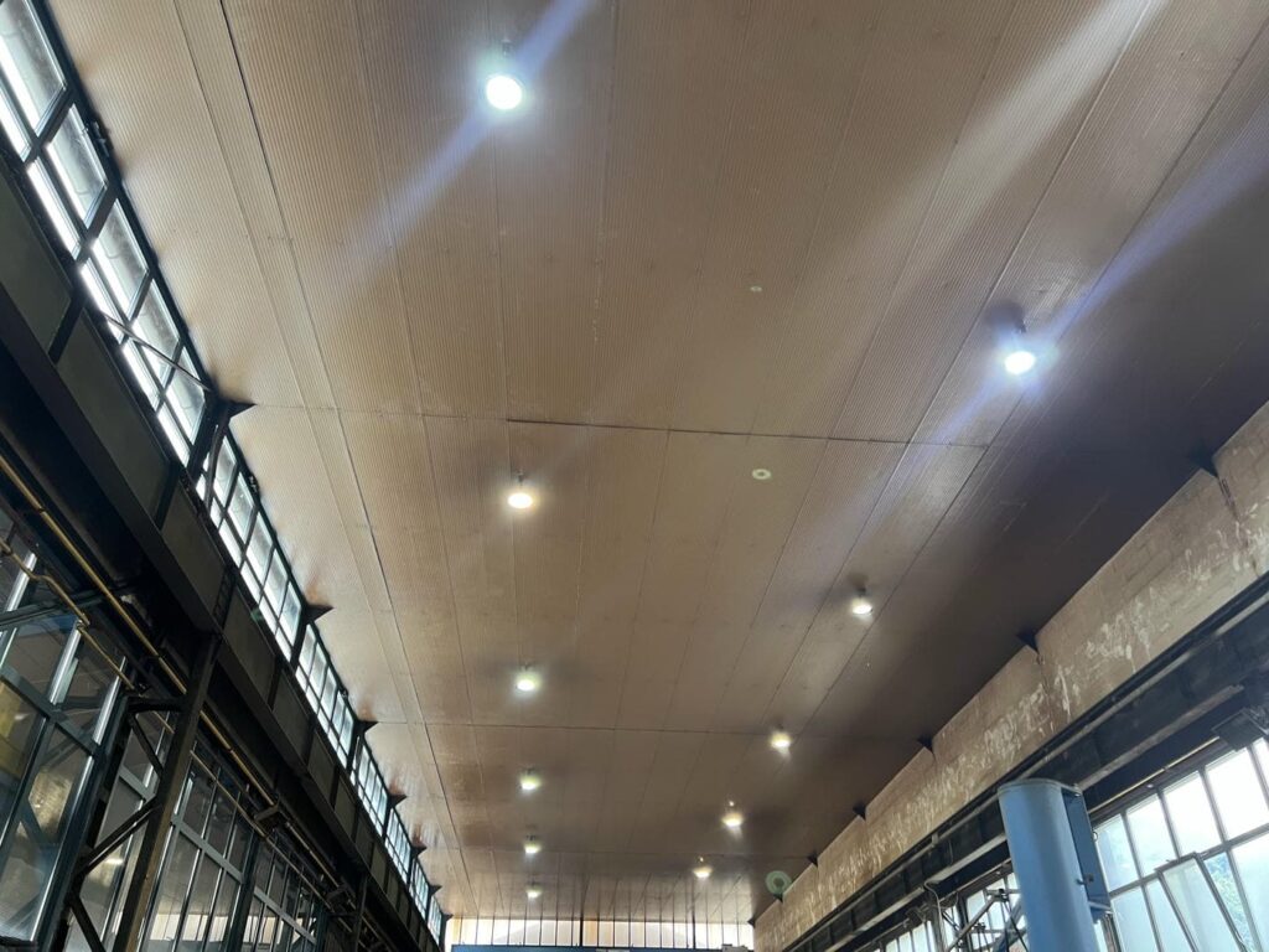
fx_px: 953
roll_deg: +1.0
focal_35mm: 26
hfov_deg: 67.3
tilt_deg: +34.9
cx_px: 634
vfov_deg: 53.1
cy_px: 476
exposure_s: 1/50
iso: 125
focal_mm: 5.7
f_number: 1.5
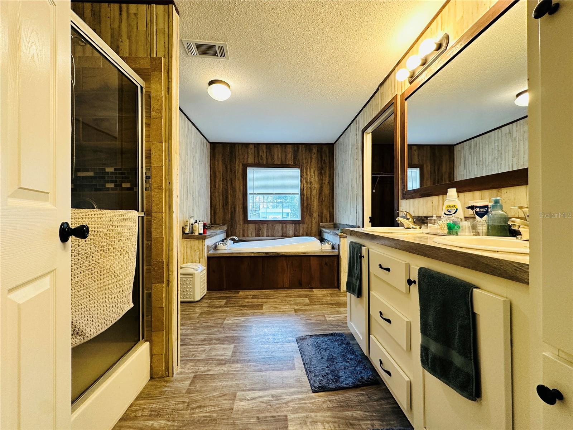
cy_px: 215
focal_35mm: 14
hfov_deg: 102.1
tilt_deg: -0.2
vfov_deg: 85.7
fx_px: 232
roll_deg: -0.2
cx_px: 286
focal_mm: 2.22
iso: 250
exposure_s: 1/60
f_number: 2.2
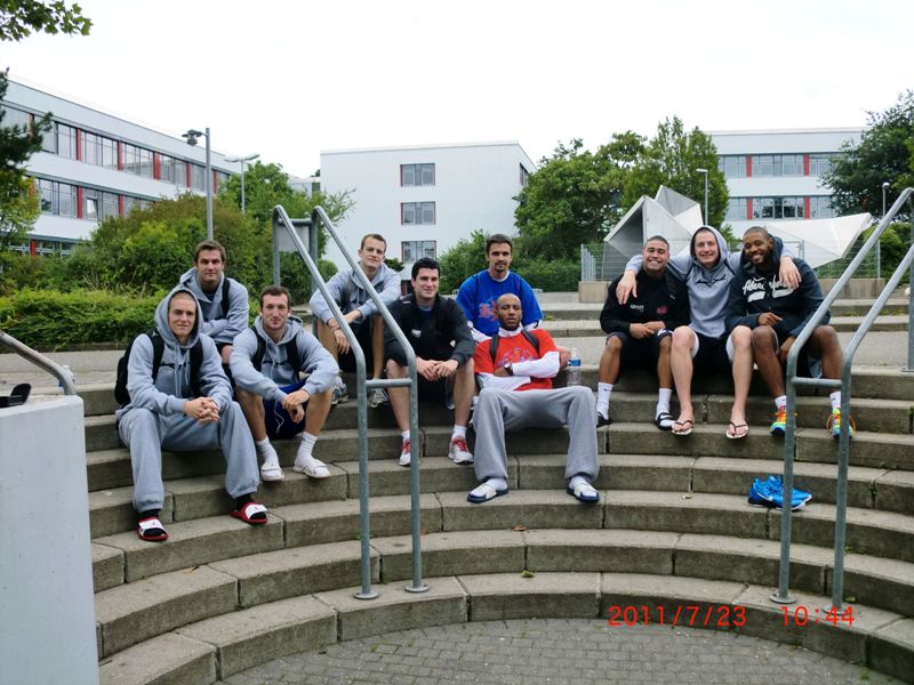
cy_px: 342
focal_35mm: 35
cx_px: 457
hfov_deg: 52.6
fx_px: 924
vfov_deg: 40.7
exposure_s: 1/320
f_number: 3.1
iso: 64
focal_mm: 6.3
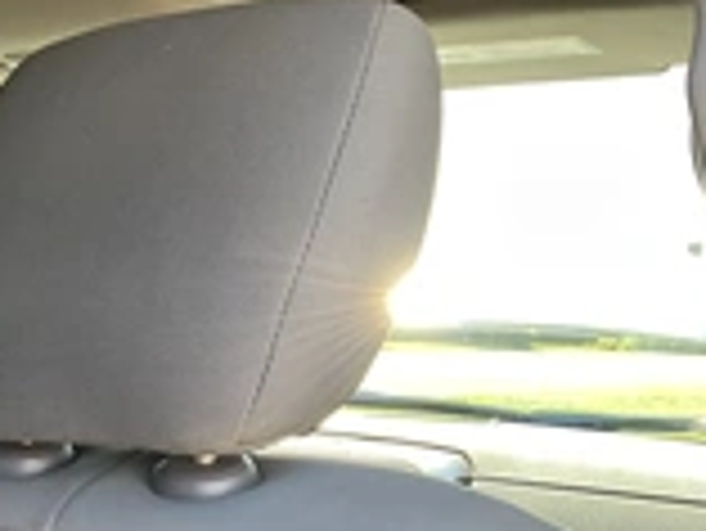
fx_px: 1510
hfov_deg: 24.0
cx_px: -135
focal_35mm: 74
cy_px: 513
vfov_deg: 19.4
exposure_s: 1/122
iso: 50
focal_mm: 3
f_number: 1.8
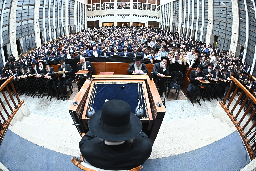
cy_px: 86
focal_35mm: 16
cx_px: 128
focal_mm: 16
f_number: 4.5
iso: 3200
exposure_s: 1/160
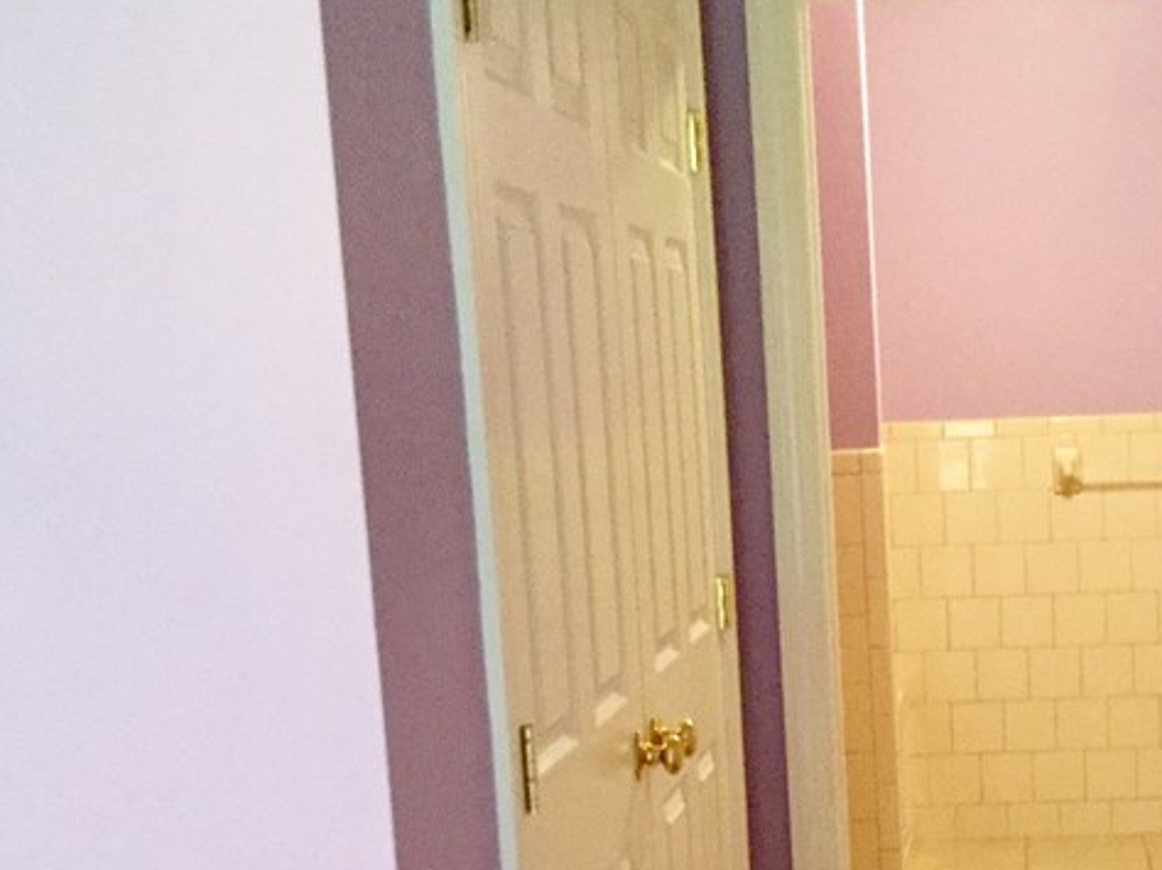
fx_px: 2248
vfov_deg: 21.6
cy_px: 730
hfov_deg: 28.1
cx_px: 998
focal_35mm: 67
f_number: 2.4
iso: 250
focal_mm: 3.3
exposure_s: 1/15
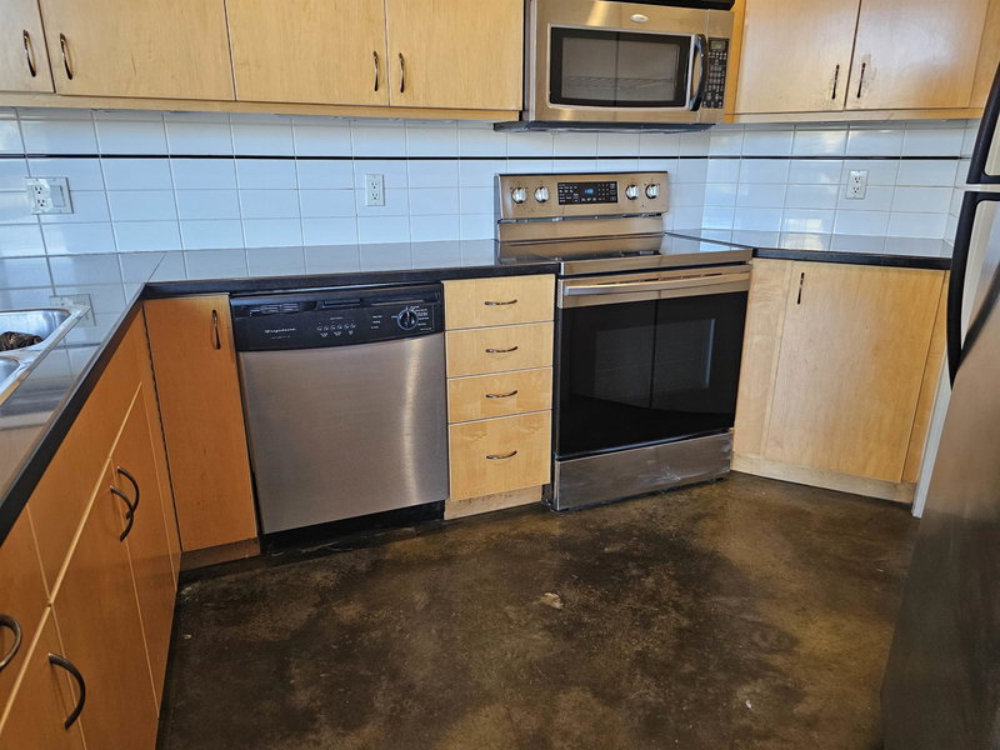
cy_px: 375
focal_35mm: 23
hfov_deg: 73.9
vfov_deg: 58.9
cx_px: 500
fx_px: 664
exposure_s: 1/120
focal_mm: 6.3
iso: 250
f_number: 1.7
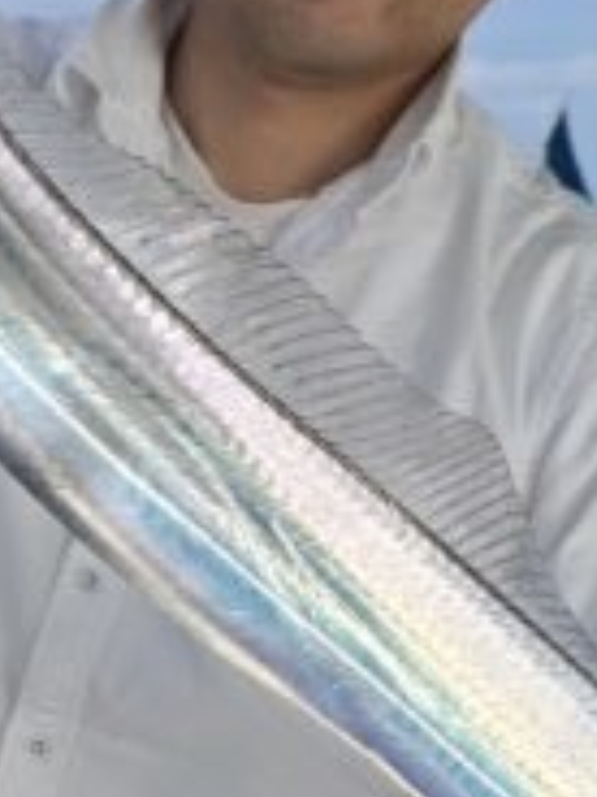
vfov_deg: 20.3
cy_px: 593
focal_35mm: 96
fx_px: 2208
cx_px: 160
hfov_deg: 15.3
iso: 25
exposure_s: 1/1723
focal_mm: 5.4
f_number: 1.8
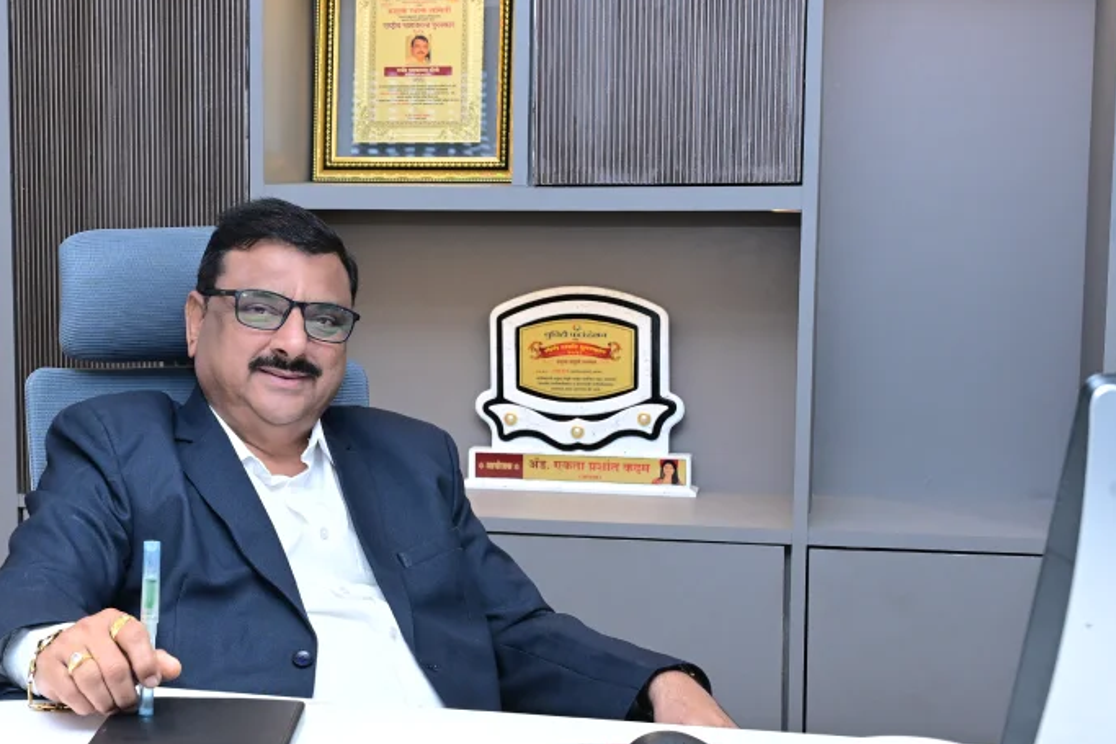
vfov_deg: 20.6
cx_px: 278
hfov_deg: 30.0
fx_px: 2045
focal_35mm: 66
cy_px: 392
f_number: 8
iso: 1000
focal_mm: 43
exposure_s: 1/160
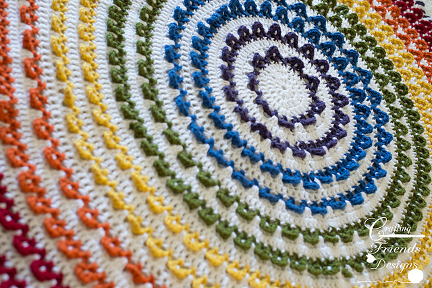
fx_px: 600
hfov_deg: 39.6
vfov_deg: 27.0
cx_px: 216
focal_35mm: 50
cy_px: 144
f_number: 3.5
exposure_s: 1/125
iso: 1250
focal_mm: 50
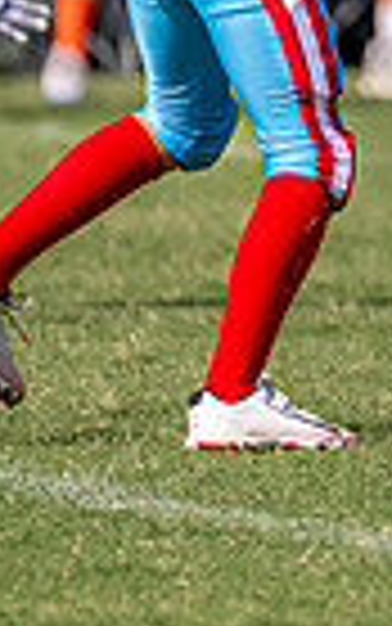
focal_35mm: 1422
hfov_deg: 0.9
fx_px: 24281
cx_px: 814
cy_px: -93
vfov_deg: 1.5
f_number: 2.8
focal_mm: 200
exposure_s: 1/3200
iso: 125
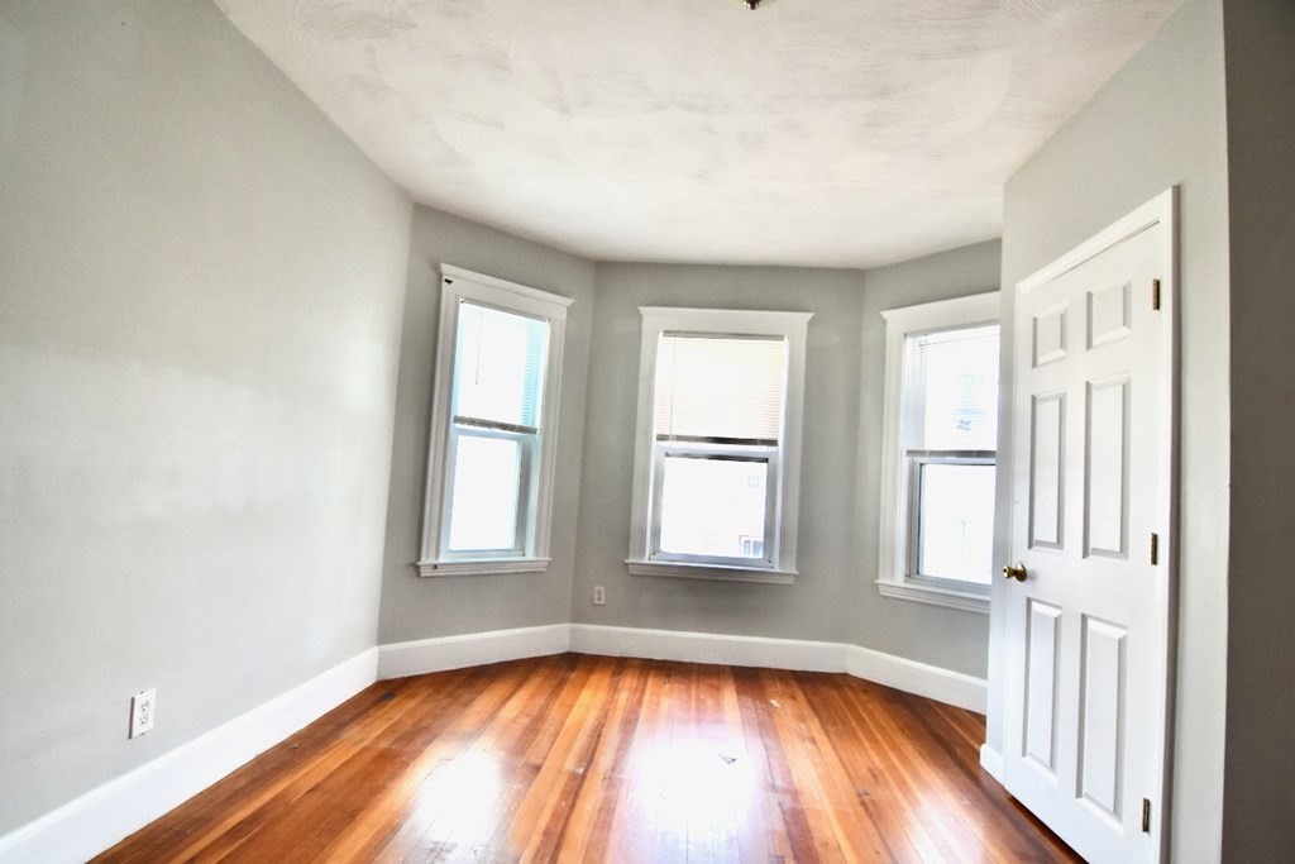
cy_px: 432
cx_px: 648
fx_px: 594
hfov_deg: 95.0
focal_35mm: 16
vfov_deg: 72.1
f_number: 6.3
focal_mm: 11
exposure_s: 1/160
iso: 800
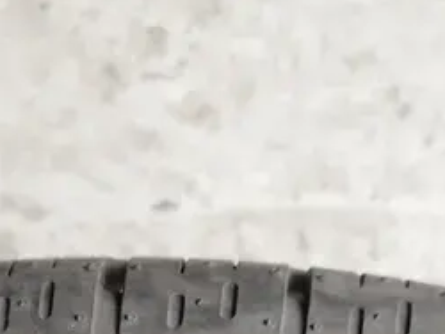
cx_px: 146
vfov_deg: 13.5
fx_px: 1287
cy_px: 572
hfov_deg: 19.6
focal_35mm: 100
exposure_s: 1/33.3
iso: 200
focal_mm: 5.95
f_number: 1.89
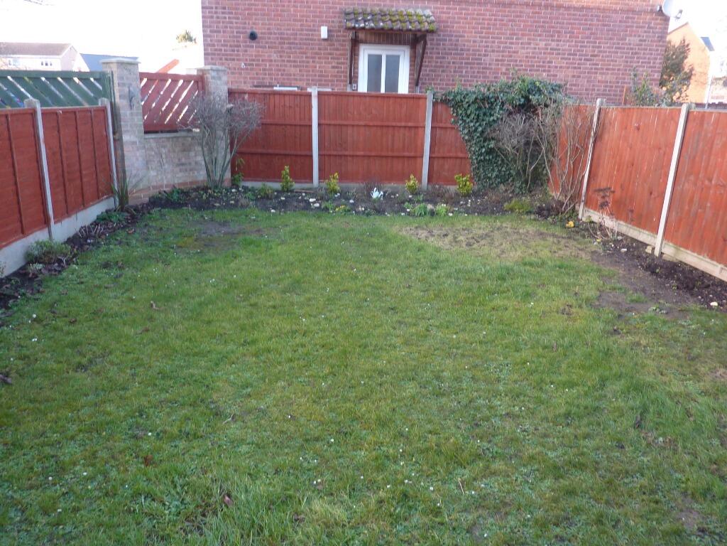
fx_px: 525
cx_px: 364
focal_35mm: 25
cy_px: 273
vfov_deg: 54.9
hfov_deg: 69.4
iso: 100
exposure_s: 1/30
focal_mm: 4.1
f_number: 3.3
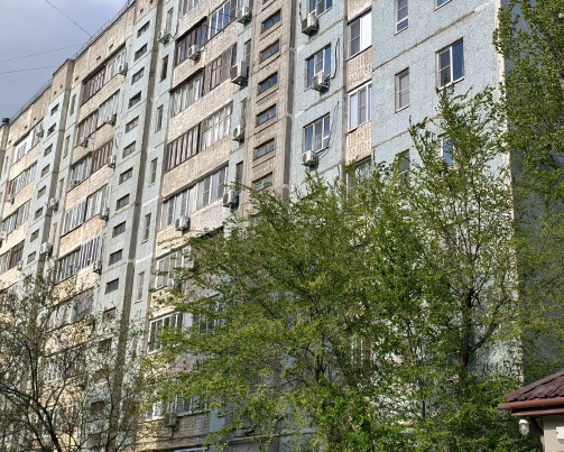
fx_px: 969
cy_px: 51
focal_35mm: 58
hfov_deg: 32.3
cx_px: 344
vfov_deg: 25.5
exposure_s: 1/2392
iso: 72
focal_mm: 6.54
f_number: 1.57
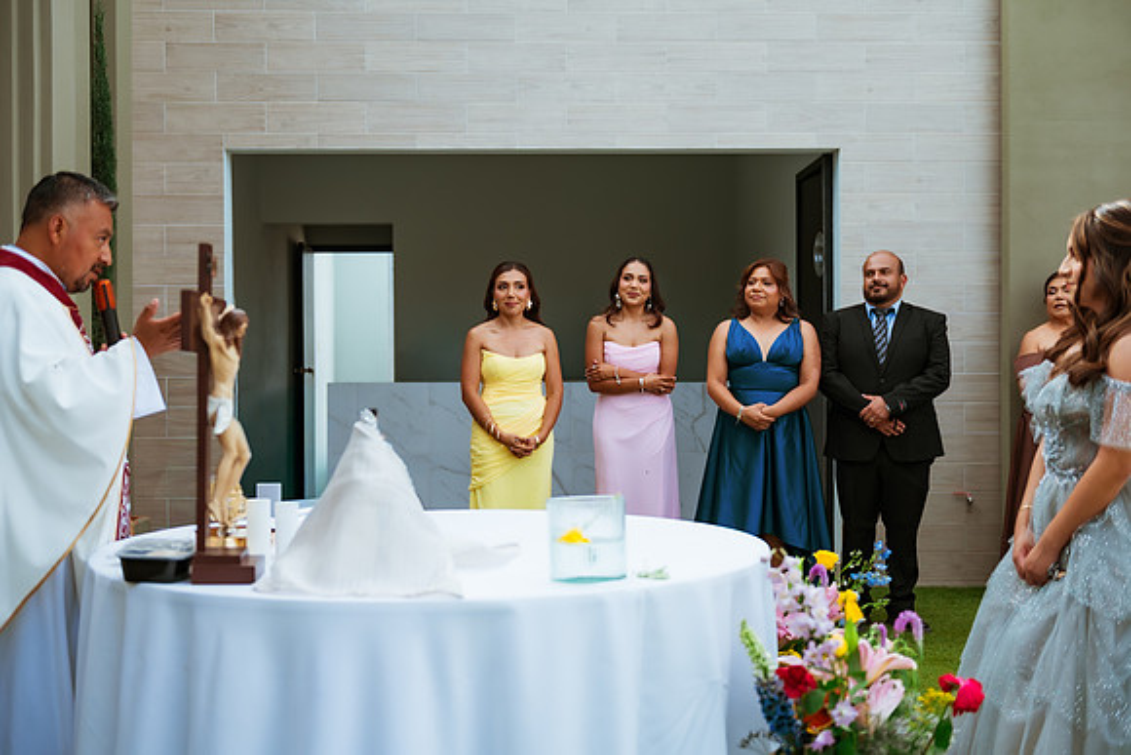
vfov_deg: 29.9
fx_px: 1414
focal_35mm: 45
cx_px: 566
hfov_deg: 43.6
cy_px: 378
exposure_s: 1/1250
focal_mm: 45
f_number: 2.8
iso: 100
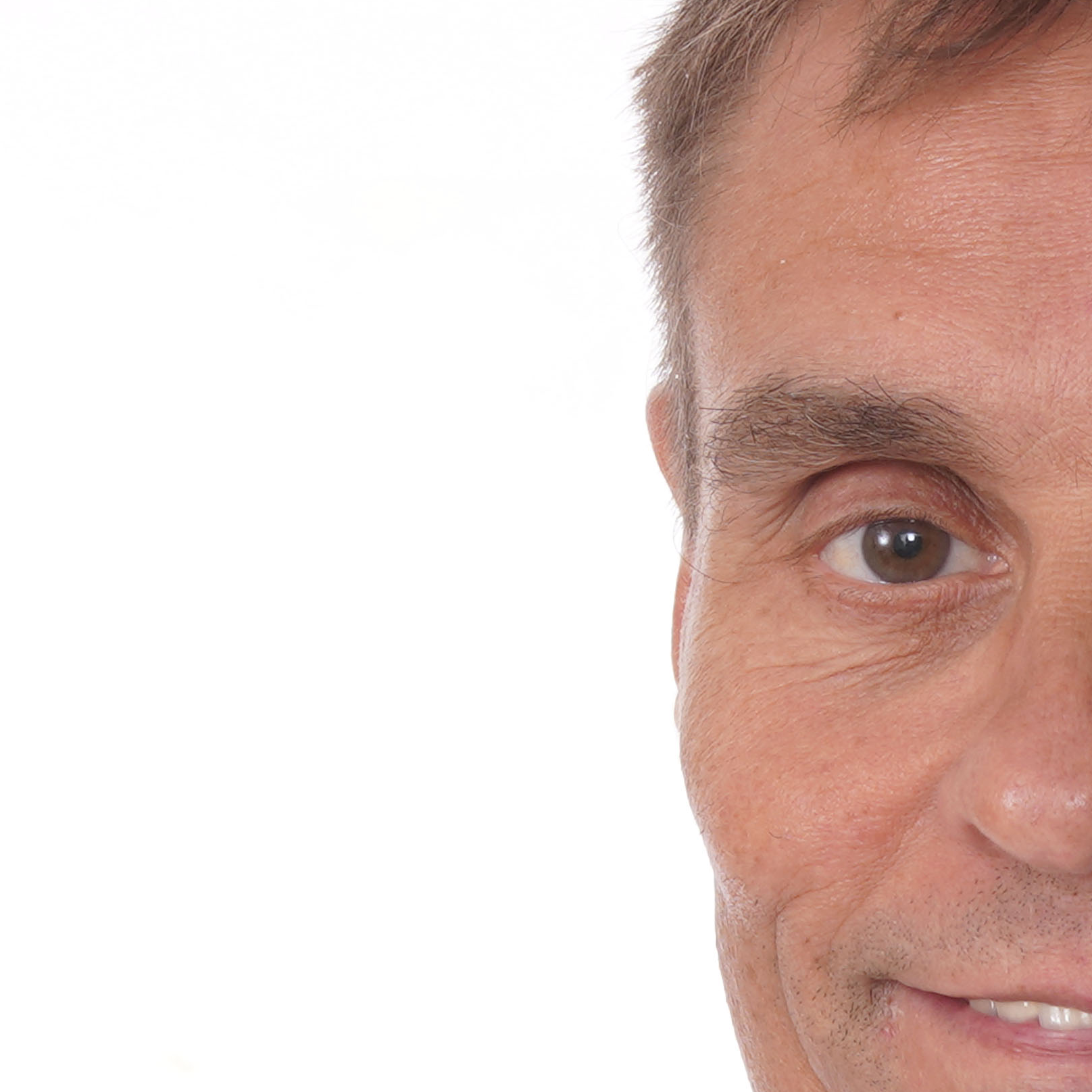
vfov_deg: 7.4
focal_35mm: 230
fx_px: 8209
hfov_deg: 7.6
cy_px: 1943
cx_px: 1186
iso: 100
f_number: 11
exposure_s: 1/125
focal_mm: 55
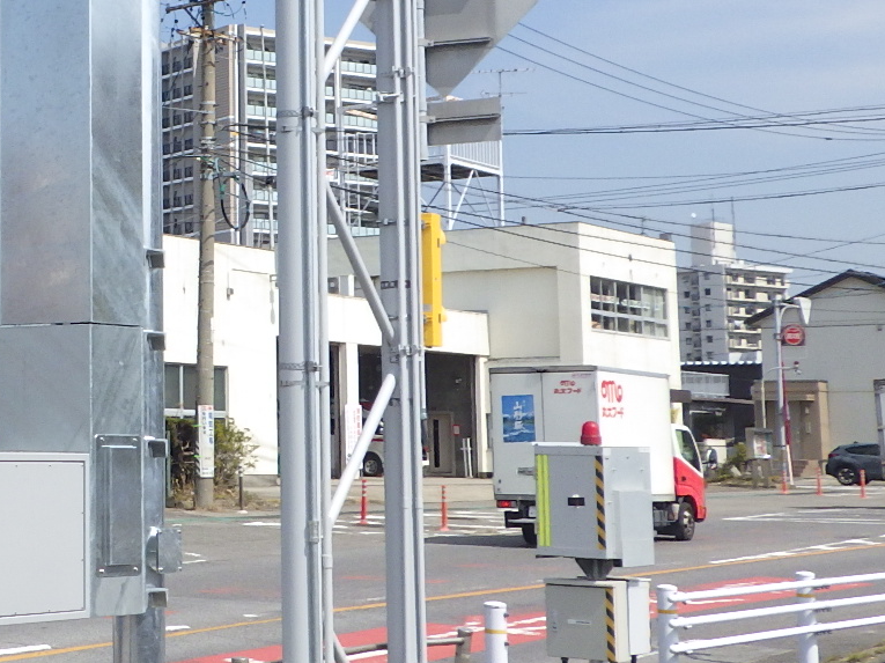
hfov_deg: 24.0
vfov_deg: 19.5
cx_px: -140
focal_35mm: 75
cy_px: 157
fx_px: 1917
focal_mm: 5
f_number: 4.2
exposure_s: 1/1000
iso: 125
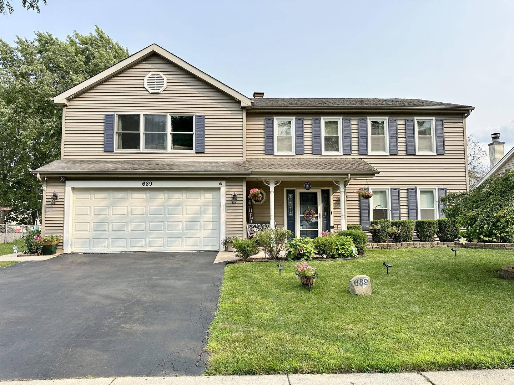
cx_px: 257
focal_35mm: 24
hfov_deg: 71.6
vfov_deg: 56.8
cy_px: 192
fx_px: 356
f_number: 1.78
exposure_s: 1/2660
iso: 80
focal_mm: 6.86
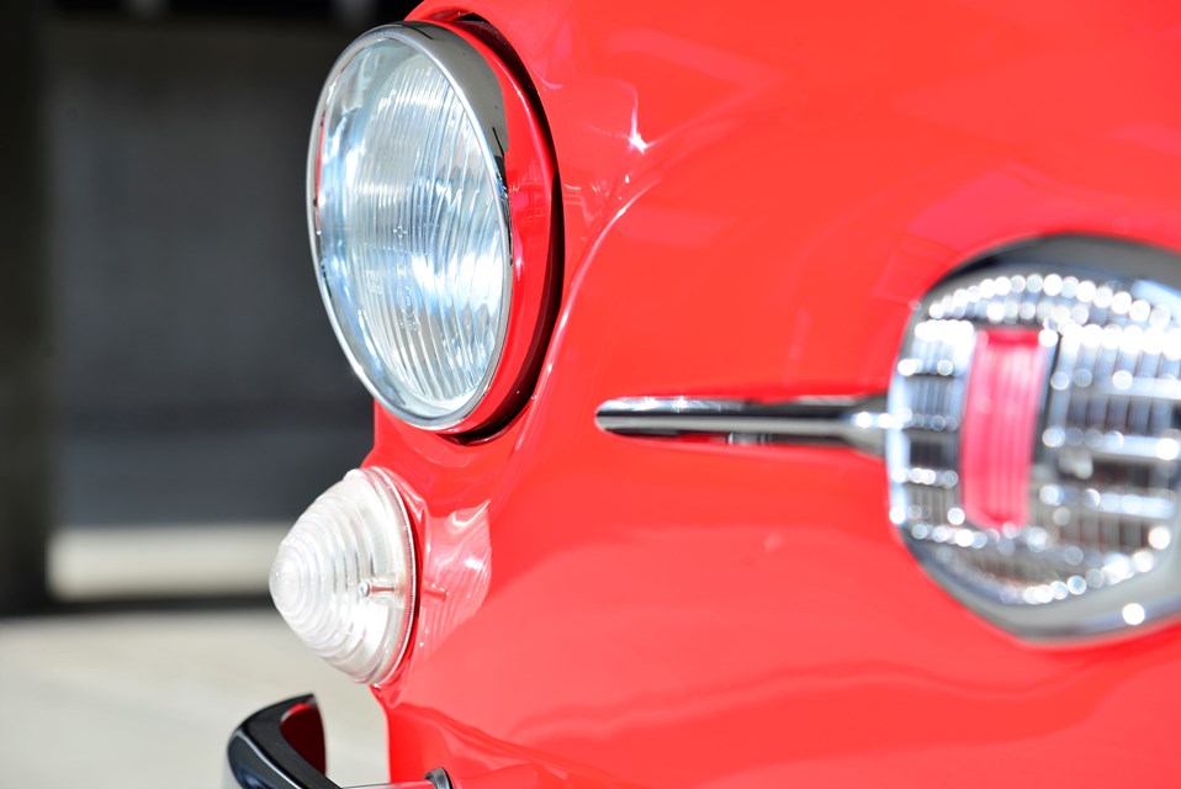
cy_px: 394
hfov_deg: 17.1
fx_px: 3939
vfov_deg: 11.4
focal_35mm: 120
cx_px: 590
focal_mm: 120
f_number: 6.3
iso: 100
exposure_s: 1/160
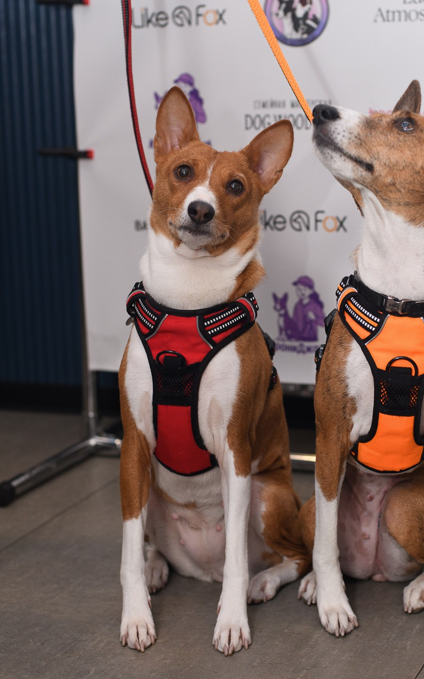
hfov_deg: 18.3
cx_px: 302
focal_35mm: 71
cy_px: 270
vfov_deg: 28.9
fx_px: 1313
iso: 200
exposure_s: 1/200
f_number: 3.5
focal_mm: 50
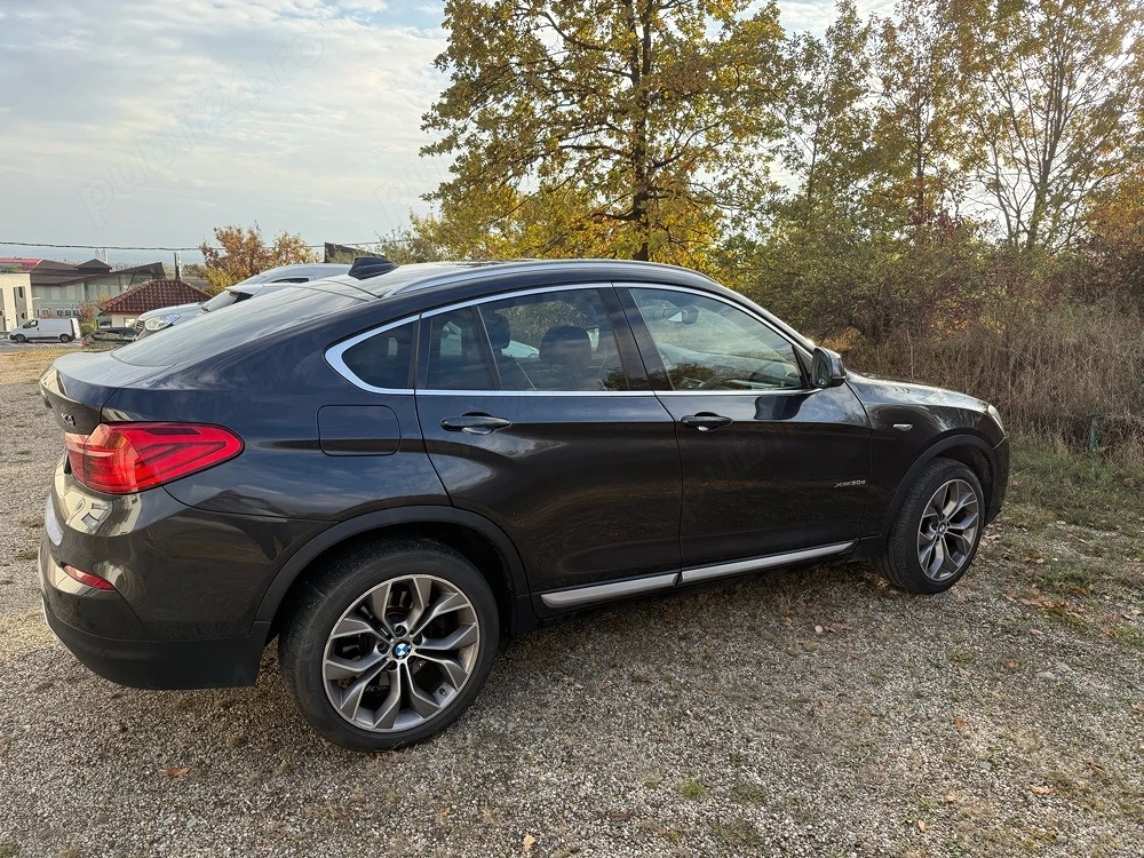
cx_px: 572
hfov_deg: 71.6
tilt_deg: -10.2
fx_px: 793
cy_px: 429
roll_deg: -1.5
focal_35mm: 24
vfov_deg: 56.8
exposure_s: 1/1585
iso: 100
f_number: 1.78
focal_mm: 6.76
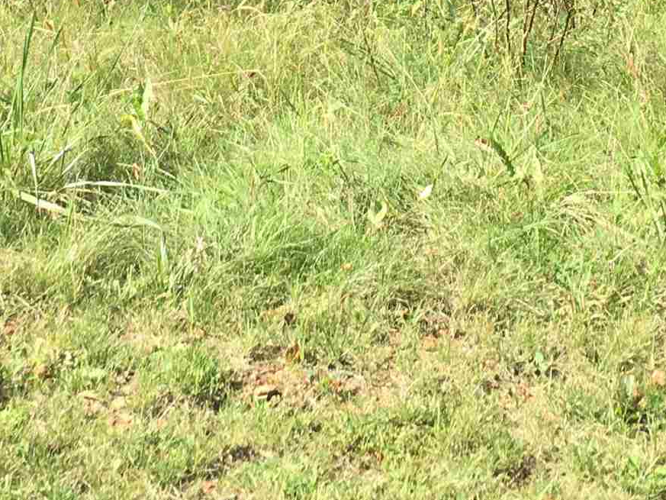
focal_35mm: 102
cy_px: -289
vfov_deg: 13.5
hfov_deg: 19.2
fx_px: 1963
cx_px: 377
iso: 25
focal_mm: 4.15
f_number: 2.2
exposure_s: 1/475
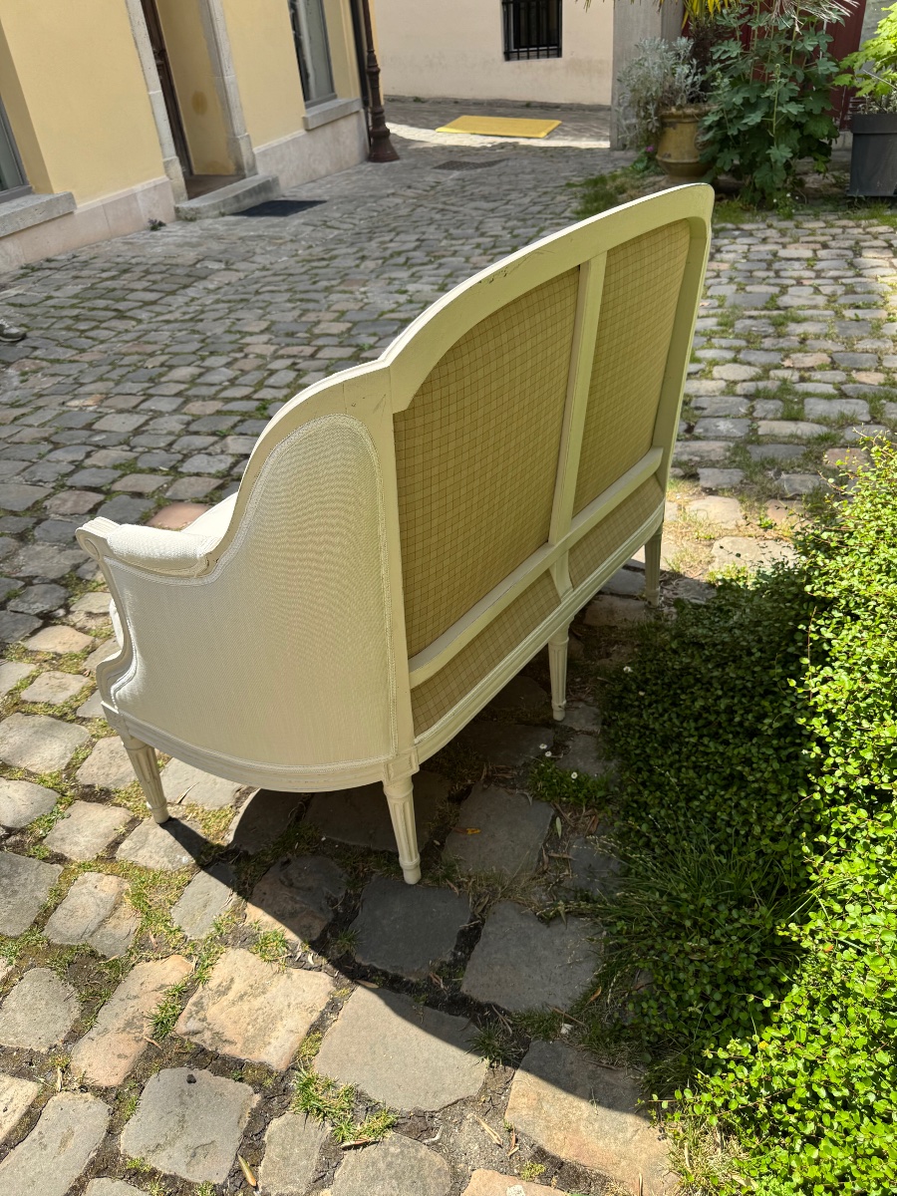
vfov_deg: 71.6
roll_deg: +5.2
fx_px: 829
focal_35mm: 24
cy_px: 598
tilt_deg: -35.7
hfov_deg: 56.8
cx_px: 448
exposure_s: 1/1456
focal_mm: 6.76
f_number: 1.78
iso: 80
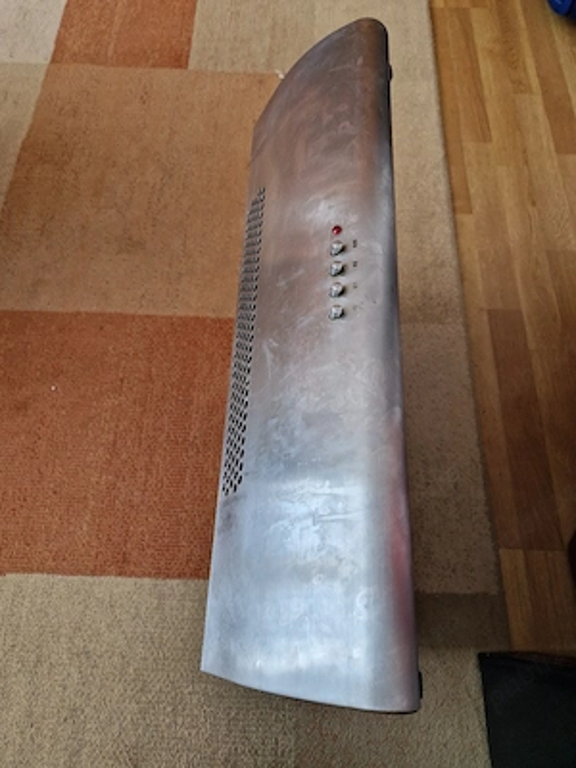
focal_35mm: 23
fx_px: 510
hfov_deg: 58.9
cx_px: 288
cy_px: 384
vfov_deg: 73.9
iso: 160
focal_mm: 5.4
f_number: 1.8
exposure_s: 1/100
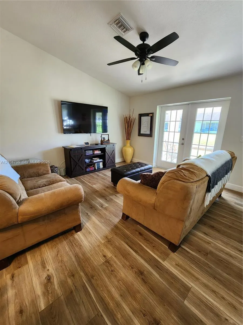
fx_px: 122
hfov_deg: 89.9
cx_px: 122
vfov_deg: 106.2
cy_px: 162
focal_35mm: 13
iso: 250
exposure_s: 1/60
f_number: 2.2
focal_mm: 2.2
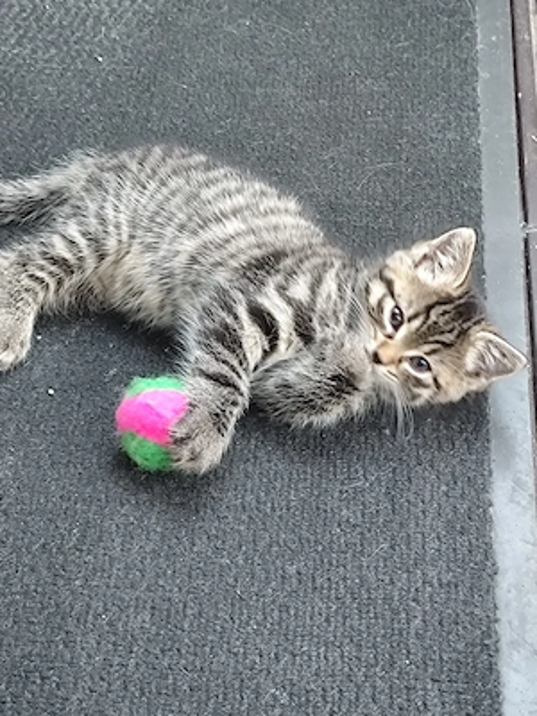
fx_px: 1675
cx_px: 268
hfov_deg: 18.2
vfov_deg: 24.1
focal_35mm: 81
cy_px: 358
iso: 2000
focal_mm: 6.14
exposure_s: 1/25
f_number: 1.65
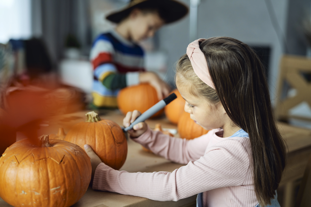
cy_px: 104
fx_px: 432
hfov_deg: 39.6
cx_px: 156
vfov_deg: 27.0
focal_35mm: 50
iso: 250
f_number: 1.8
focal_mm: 50
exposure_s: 1/125
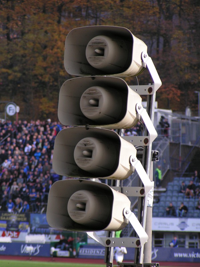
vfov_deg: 8.4
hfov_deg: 6.3
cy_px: 134
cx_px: 100
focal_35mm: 236
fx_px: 1818
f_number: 4
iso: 50
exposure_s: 1/250
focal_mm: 36.1
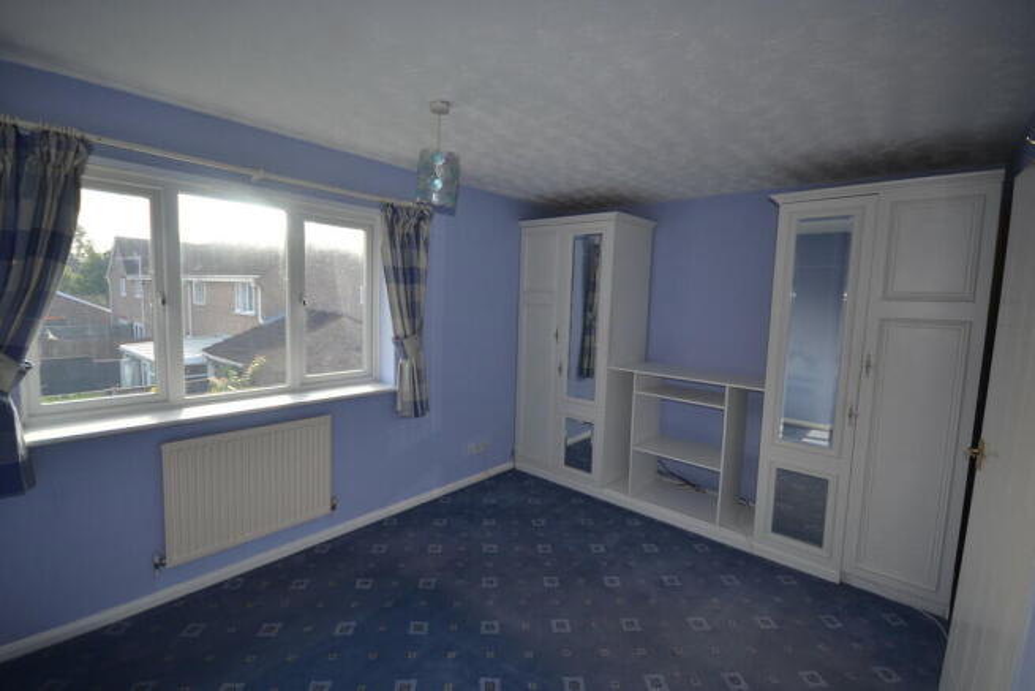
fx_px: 431
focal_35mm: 15
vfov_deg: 77.4
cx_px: 518
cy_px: 346
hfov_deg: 100.4
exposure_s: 1/125
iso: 110
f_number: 4
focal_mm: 10
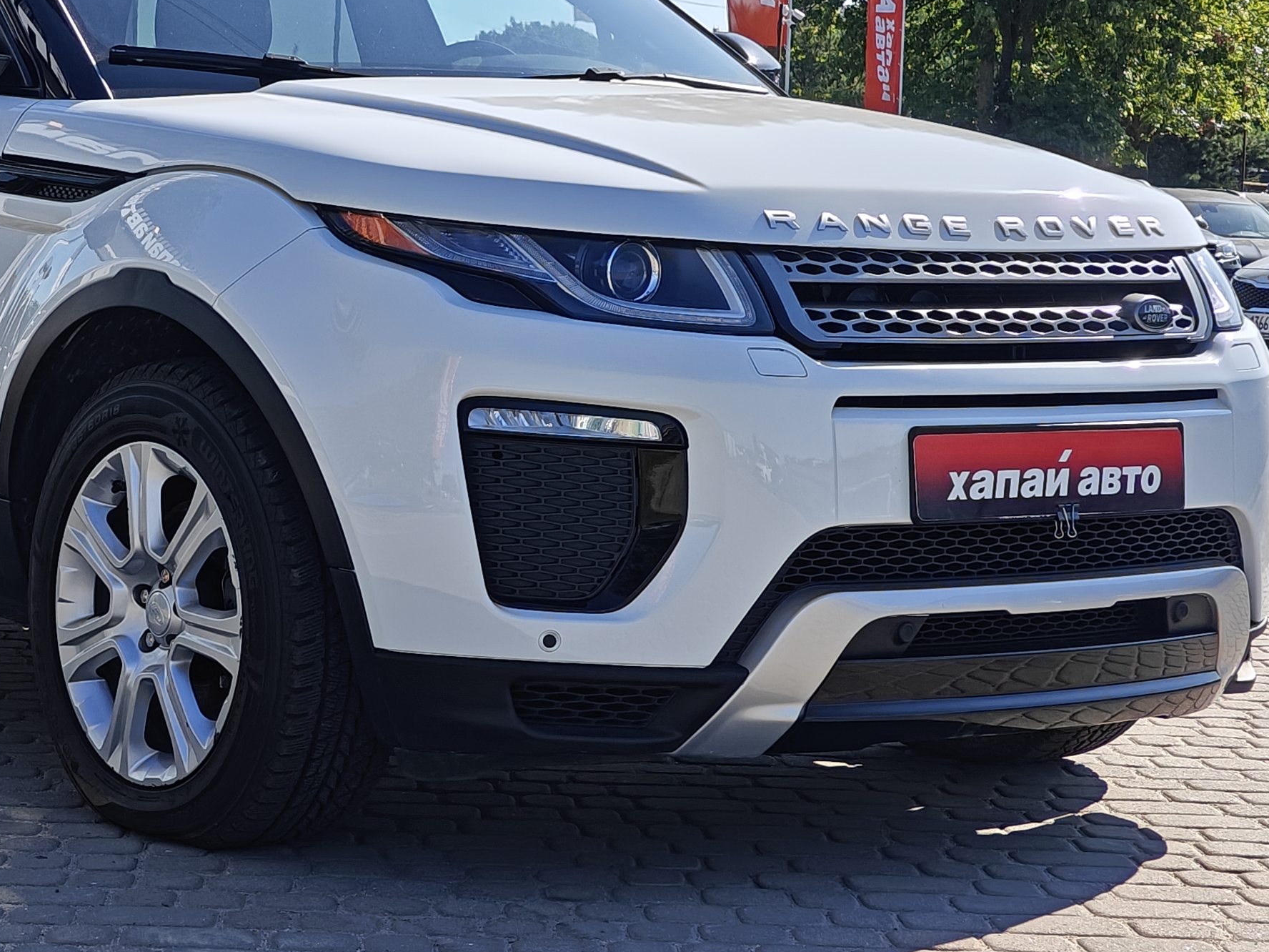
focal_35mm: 83
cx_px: 309
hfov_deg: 23.3
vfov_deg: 17.8
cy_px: 373
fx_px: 3043
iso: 50
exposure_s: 1/1871
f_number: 2
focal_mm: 7.08
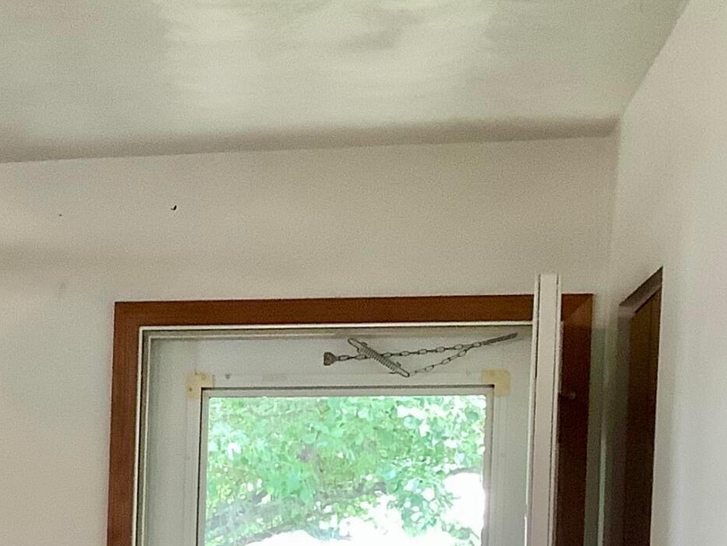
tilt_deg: -4.4
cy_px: 621
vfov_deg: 14.6
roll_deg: -0.2
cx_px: -274
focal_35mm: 99
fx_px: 2080
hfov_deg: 18.2
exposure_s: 1/60
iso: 200
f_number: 2.4
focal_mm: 3.3
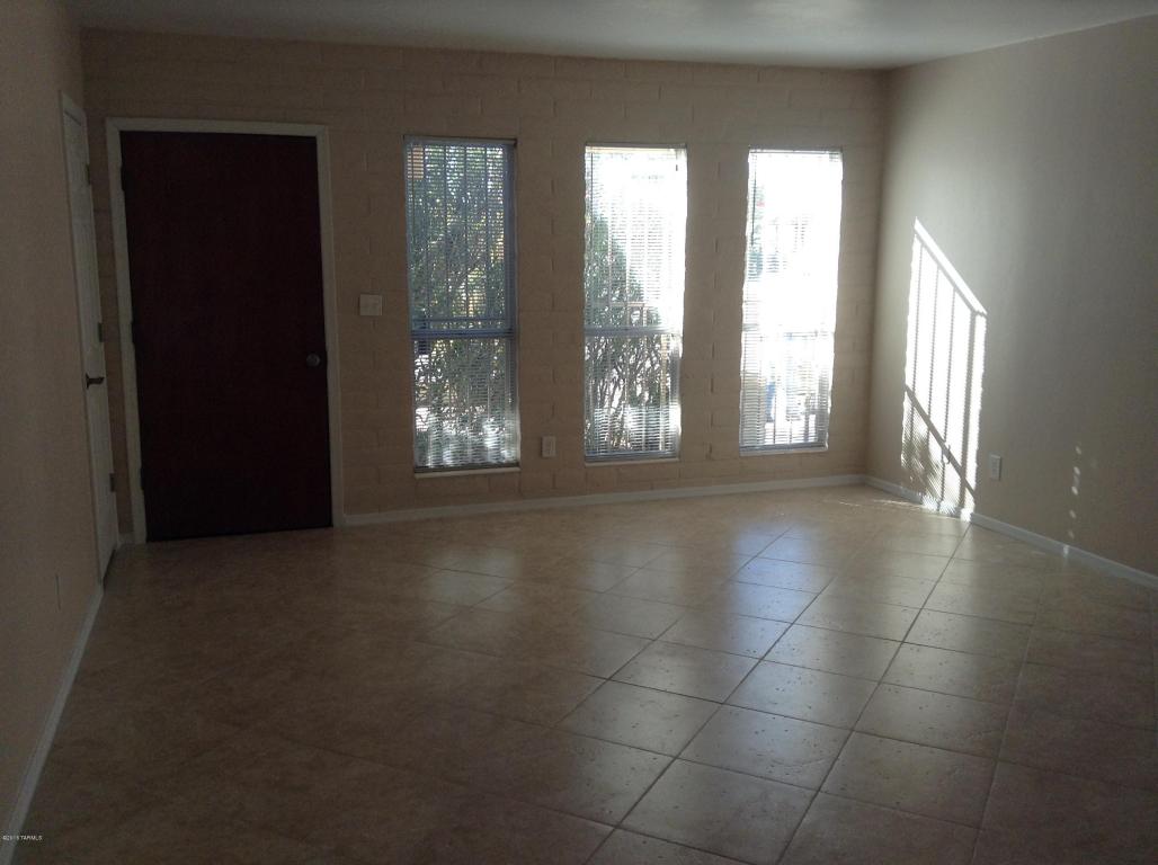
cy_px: 432
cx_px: 579
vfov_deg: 42.8
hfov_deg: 55.4
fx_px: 1102
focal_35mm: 33
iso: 32
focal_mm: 3.3
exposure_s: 1/120
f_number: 2.4
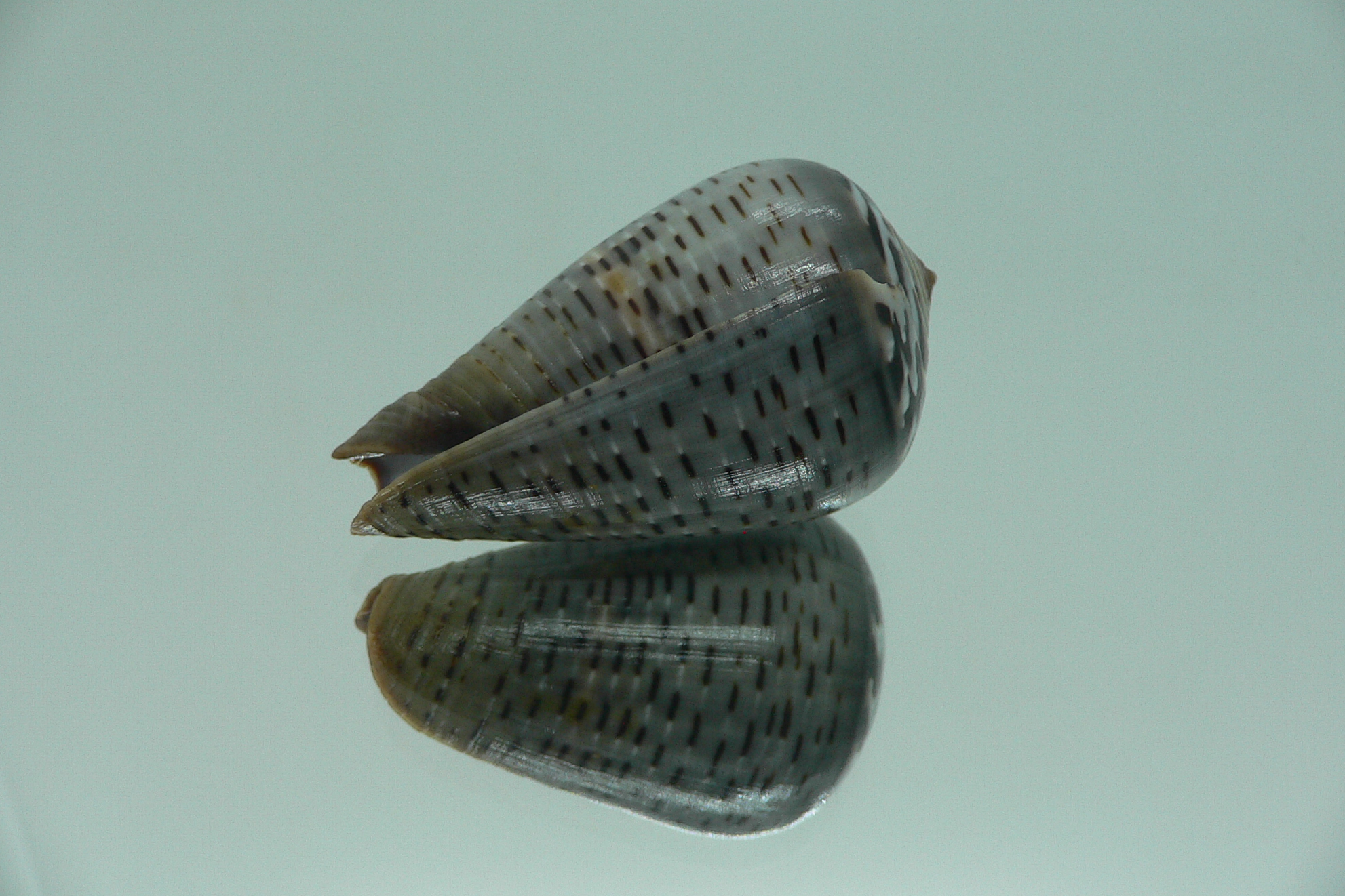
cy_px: 432
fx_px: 1382
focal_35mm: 37
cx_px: 668
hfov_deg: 51.9
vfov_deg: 35.9
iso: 80
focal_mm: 4.6
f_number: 2.8
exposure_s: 1/60
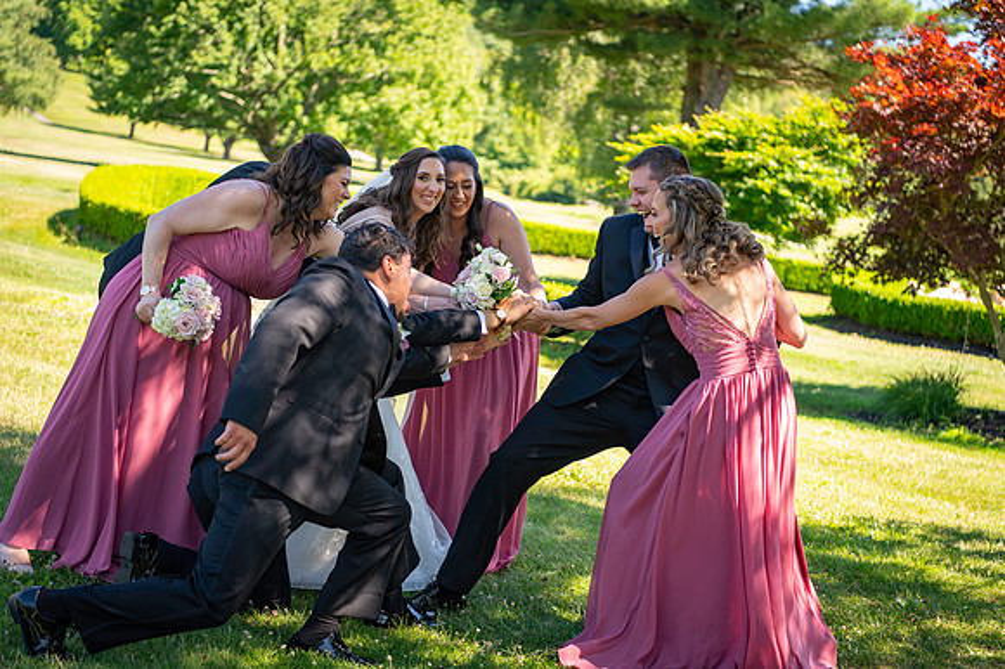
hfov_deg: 33.4
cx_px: 502
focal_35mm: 60
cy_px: 334
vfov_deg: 22.6
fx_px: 1674
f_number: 3.2
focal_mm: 60
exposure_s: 1/250
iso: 100
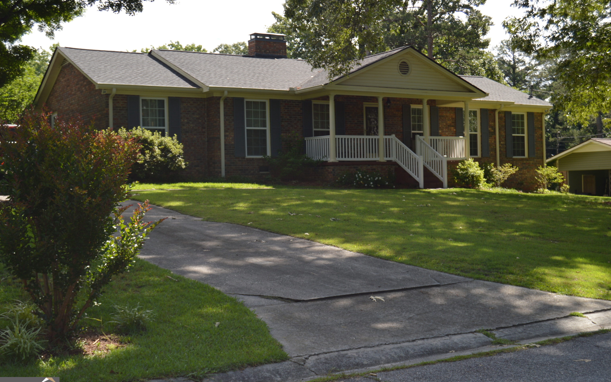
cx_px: 305
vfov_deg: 27.1
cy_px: 193
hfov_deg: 42.2
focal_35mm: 48
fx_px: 791
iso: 100
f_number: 6.3
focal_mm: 31
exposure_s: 1/200
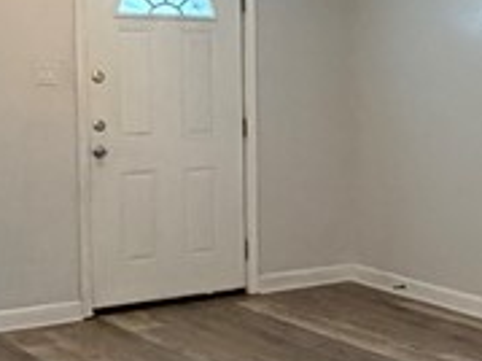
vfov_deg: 18.4
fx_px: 1113
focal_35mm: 80
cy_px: 137
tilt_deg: -3.8
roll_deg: -0.7
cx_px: 630
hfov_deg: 21.9
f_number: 2.2
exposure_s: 1/120
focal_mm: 2.22
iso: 320
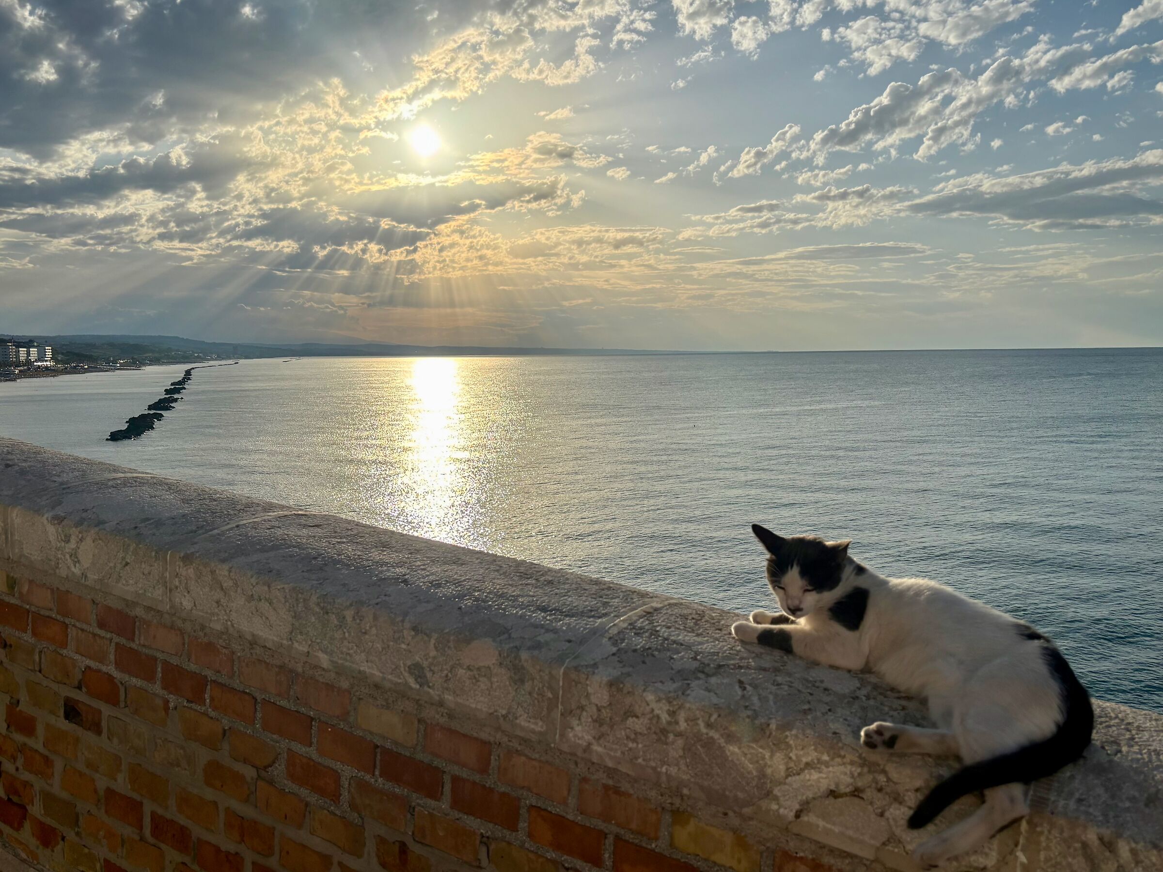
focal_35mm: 26
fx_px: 874
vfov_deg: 53.1
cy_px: 436
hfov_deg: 67.3
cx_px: 582
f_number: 1.6
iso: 50
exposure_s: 1/12195
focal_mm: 5.96
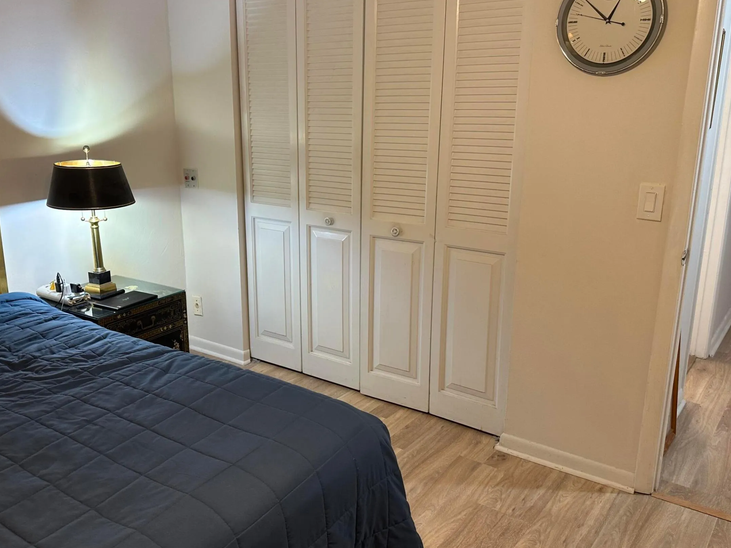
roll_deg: +0.0
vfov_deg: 44.2
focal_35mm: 32
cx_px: 304
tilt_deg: -16.0
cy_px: 272
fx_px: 676
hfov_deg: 56.5
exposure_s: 1/60
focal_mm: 6.86
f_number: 1.78
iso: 125
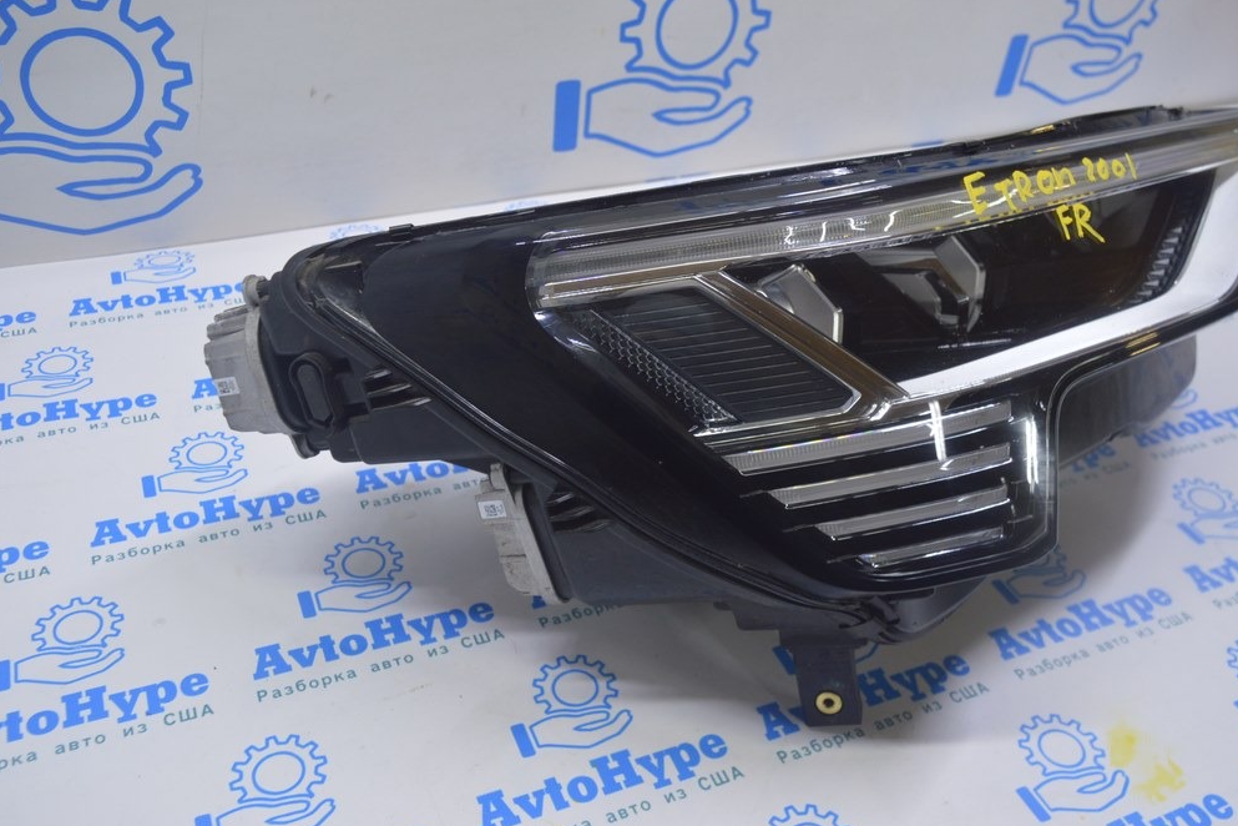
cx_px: 633
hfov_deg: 55.8
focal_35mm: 34
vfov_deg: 38.9
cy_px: 420
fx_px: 1169
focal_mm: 22
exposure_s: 1/25
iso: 400
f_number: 5.6
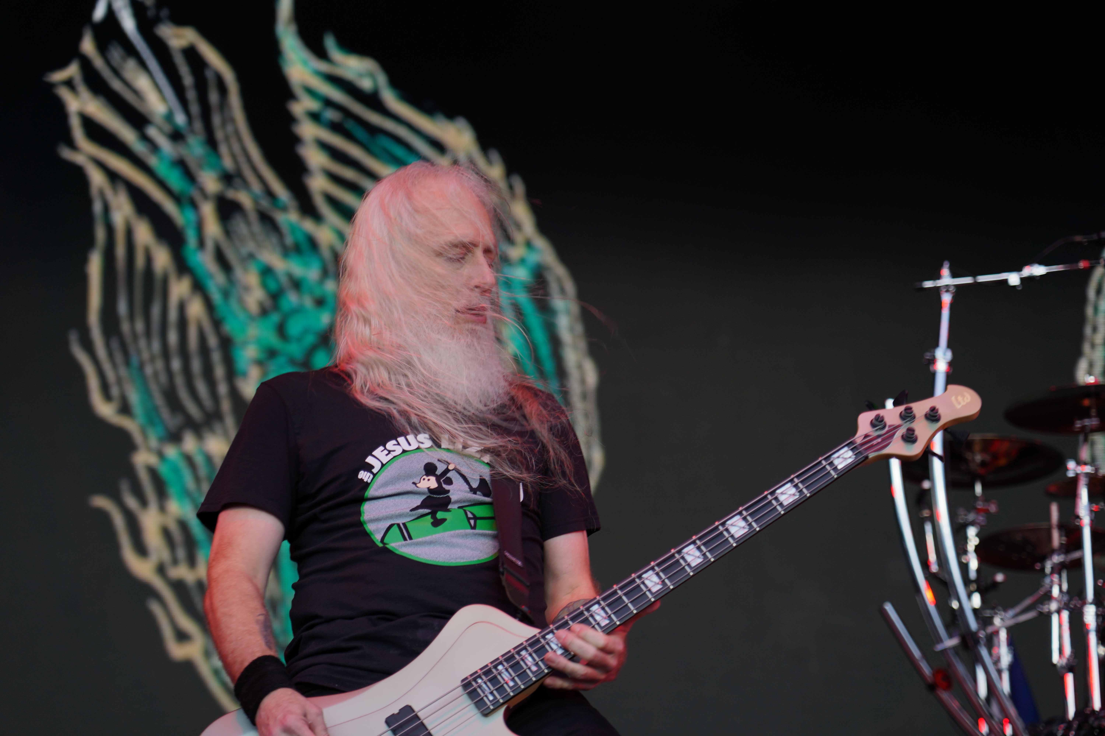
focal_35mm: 105
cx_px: 552
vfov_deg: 13.0
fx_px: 3223
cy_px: 368
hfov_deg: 19.5
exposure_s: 1/125
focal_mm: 105
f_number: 4
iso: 125
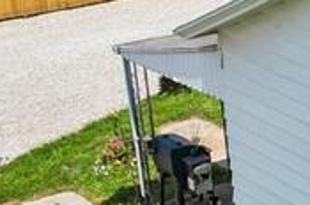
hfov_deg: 13.4
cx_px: 643
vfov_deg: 10.6
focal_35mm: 129
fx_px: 1109
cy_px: 64
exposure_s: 1/2000
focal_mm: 8.4
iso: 100
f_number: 2.8
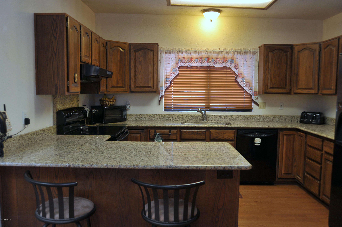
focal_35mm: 30
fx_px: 285
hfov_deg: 62.0
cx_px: 171
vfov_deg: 43.6
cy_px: 114
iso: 500
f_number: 5.6
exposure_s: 1/30
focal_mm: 30
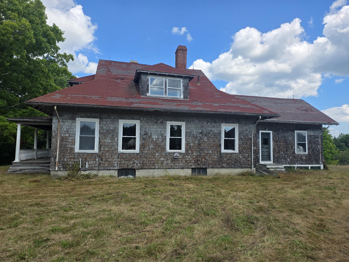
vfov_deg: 58.9
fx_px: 232
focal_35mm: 23
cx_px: 174
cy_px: 131
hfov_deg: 73.9
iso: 80
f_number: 1.7
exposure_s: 1/4333
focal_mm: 6.25
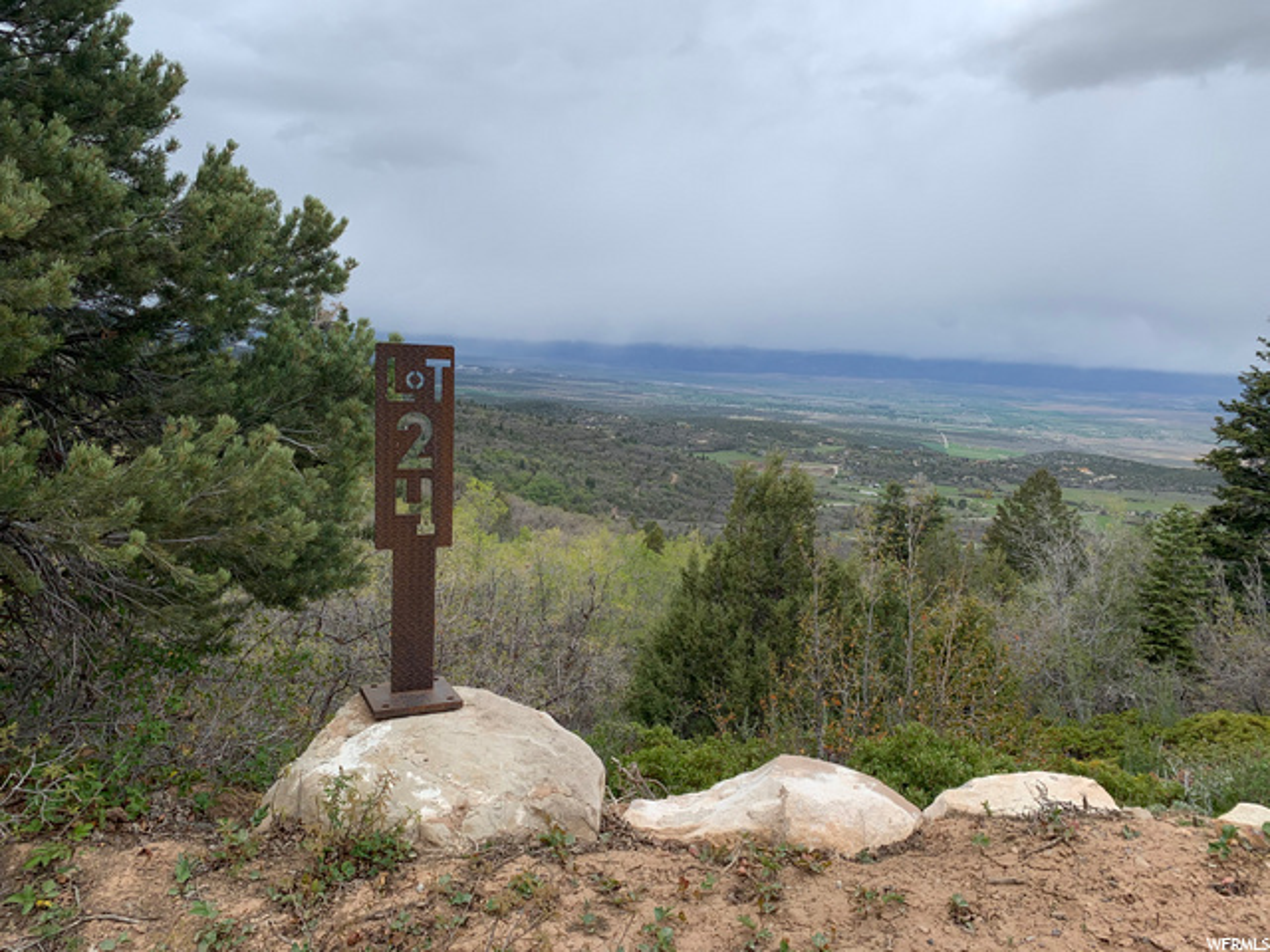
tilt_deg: -6.7
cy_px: 476
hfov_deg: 67.3
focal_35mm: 26
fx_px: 954
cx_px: 635
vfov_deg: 53.1
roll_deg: -3.0
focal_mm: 4.25
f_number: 1.8
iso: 25
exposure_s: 1/1536
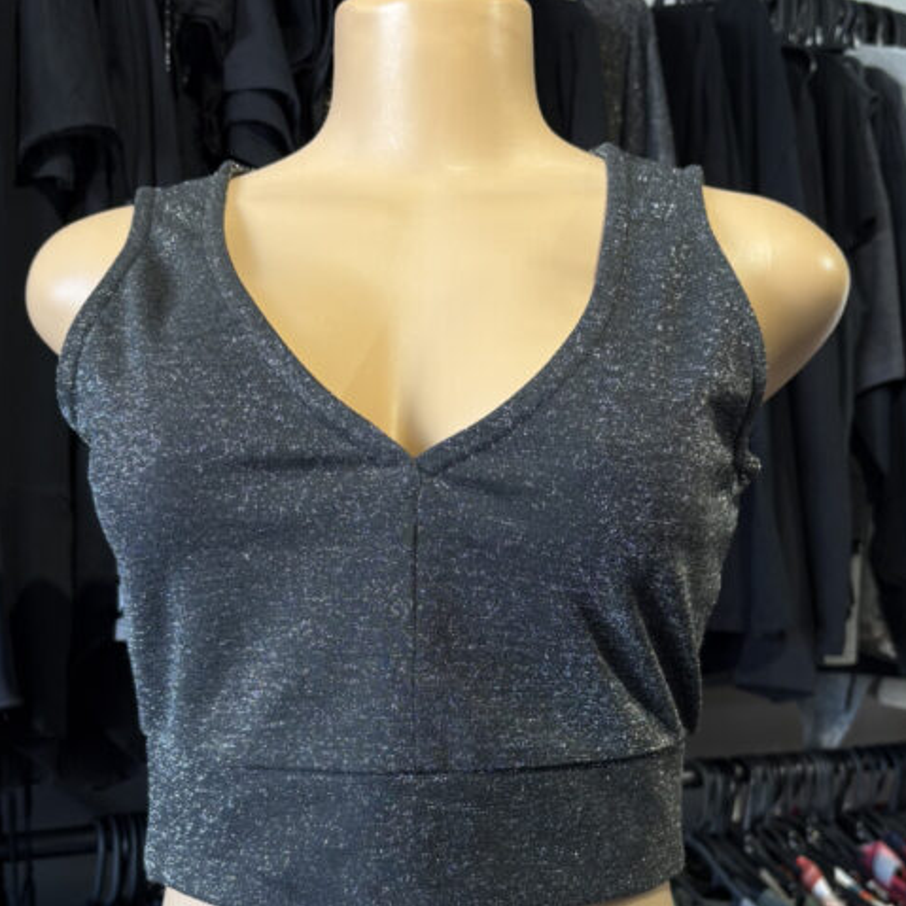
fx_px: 948
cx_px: 452
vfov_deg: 50.4
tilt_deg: +0.5
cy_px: 584
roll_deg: +0.3
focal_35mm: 32
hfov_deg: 51.1
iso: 64
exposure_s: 1/100
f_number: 1.6
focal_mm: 5.96
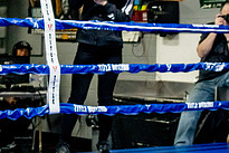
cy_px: 9
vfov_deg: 9.3
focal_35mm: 147
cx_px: 287
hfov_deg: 13.5
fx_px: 936
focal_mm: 35
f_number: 2.8
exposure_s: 1/800
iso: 5000
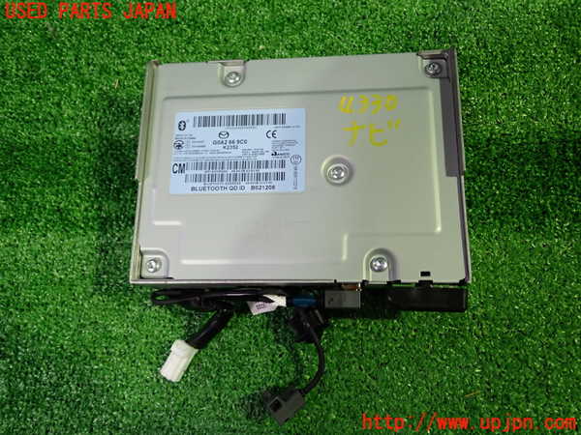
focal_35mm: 30
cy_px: 218
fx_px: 504
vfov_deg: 46.8
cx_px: 290
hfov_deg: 60.0
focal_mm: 5.4
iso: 250
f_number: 2.3
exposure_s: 1/30
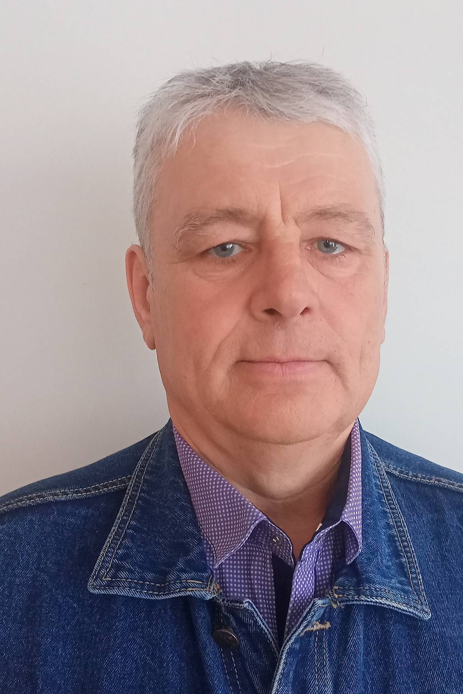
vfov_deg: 61.9
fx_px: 579
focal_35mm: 30
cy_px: 342
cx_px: 266
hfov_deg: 43.5
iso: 562
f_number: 1.8
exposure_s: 1/100
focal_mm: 4.69
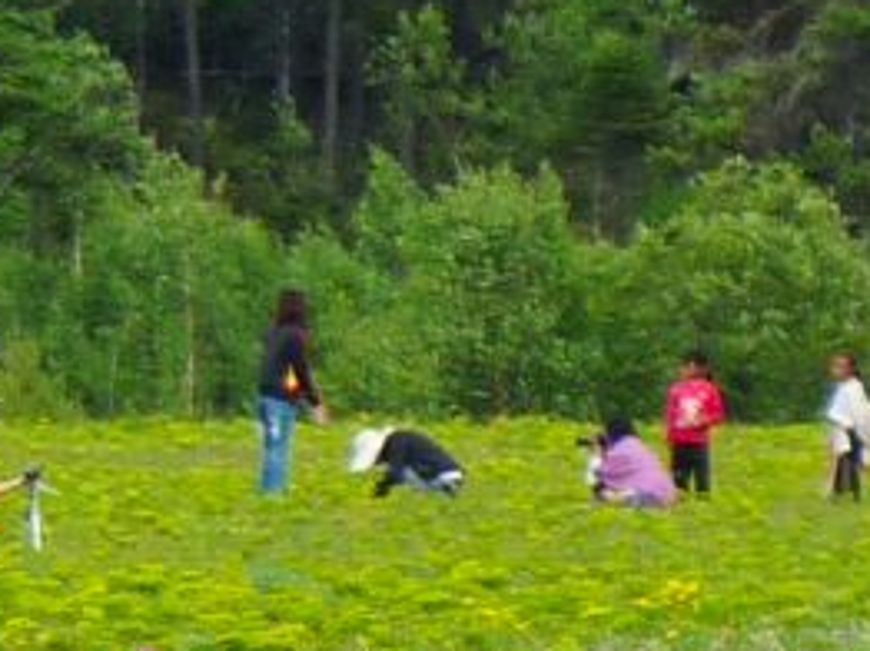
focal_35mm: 1645
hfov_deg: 1.2
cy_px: -176
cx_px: -1006
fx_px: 41306
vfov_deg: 0.9
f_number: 3.7
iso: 100
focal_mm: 40.5
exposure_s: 1/400
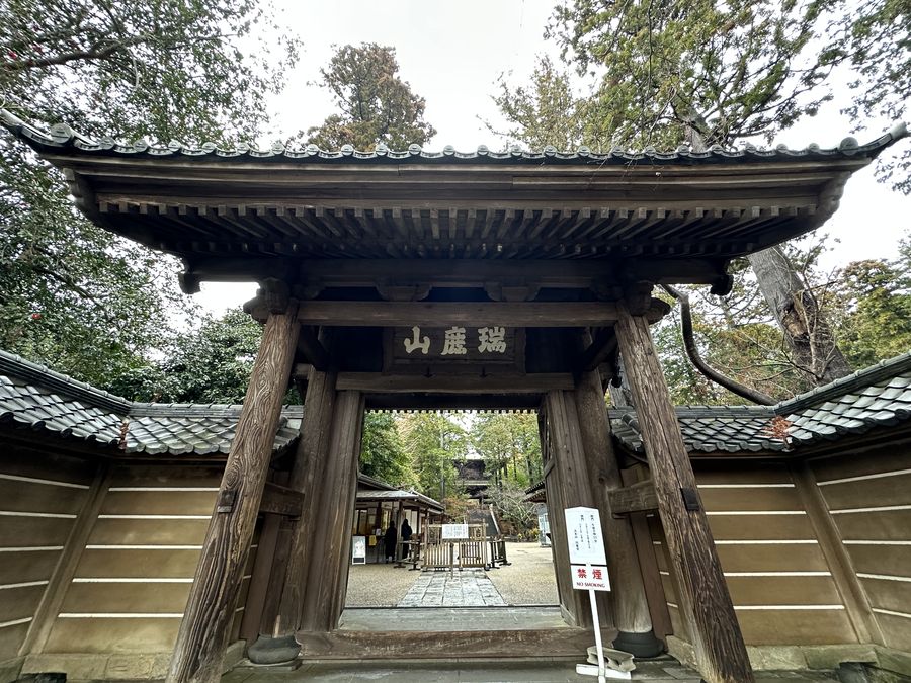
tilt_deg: +29.7
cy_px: 342
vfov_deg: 85.7
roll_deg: +0.4
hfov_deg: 102.1
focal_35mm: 14
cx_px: 456
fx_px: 368
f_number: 2.2
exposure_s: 1/99
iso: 250
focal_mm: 2.22
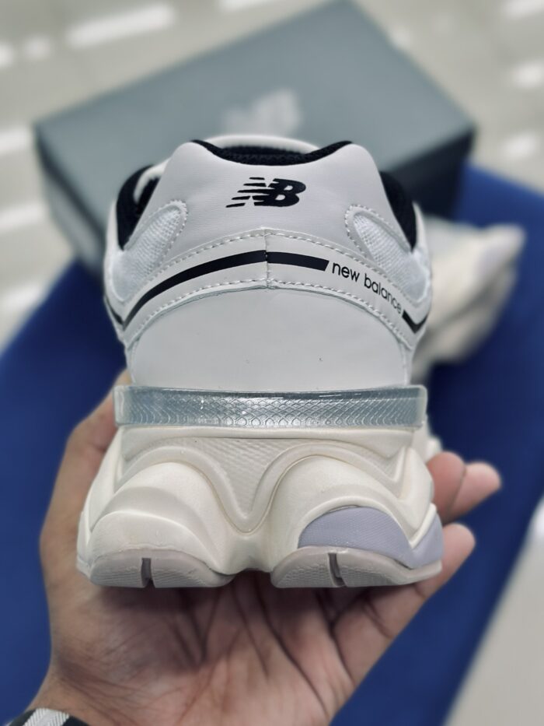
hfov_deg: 30.3
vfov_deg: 39.7
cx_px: 272
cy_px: 363
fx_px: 1006
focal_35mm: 48
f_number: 1.78
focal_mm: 6.86
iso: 80
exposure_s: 1/126
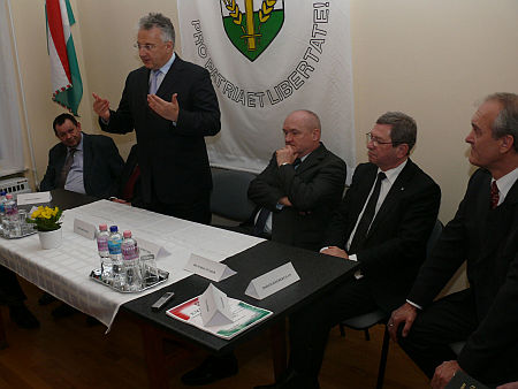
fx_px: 524
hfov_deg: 52.6
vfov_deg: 40.7
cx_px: 259
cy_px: 194
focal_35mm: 35
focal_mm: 7.4
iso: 100
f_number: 4
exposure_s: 1/30
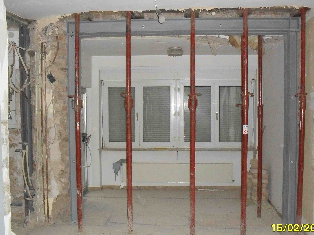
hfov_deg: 46.8
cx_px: 163
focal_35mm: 40
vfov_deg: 36.0
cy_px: 119
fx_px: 363
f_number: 3.2
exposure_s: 1/45
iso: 400
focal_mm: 6.3
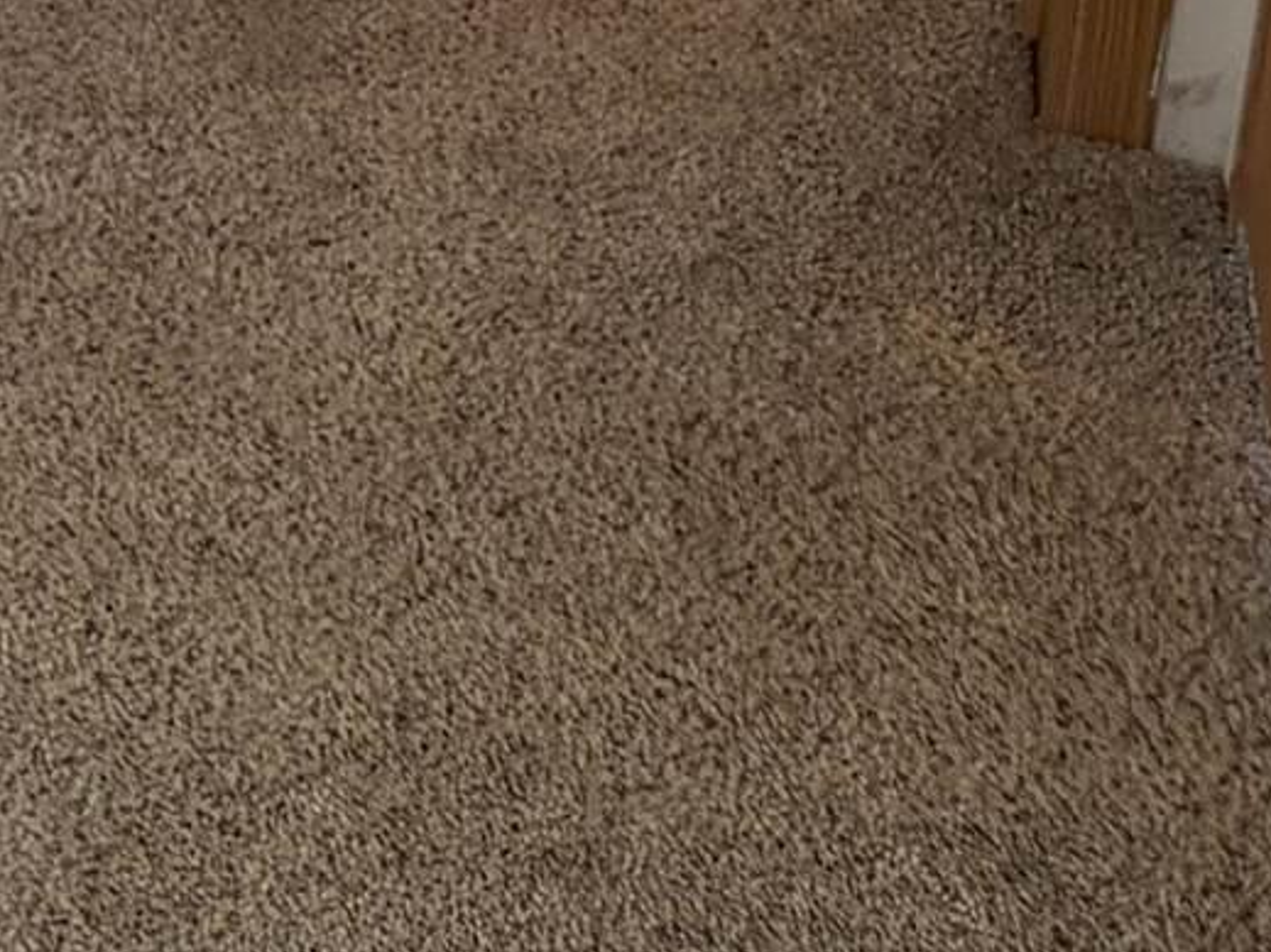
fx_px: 5653
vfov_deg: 8.3
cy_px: -1809
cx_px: -2238
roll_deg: -1.7
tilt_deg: -9.2
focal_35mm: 154
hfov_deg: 10.2
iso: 80
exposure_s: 1/60
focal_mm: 5.96
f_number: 1.6
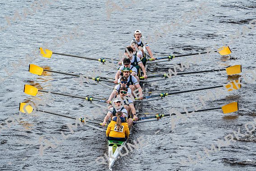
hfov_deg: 5.3
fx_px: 2767
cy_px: 86
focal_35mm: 389
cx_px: 130
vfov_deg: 3.5
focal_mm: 379
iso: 640
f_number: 6.3
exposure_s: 1/1250
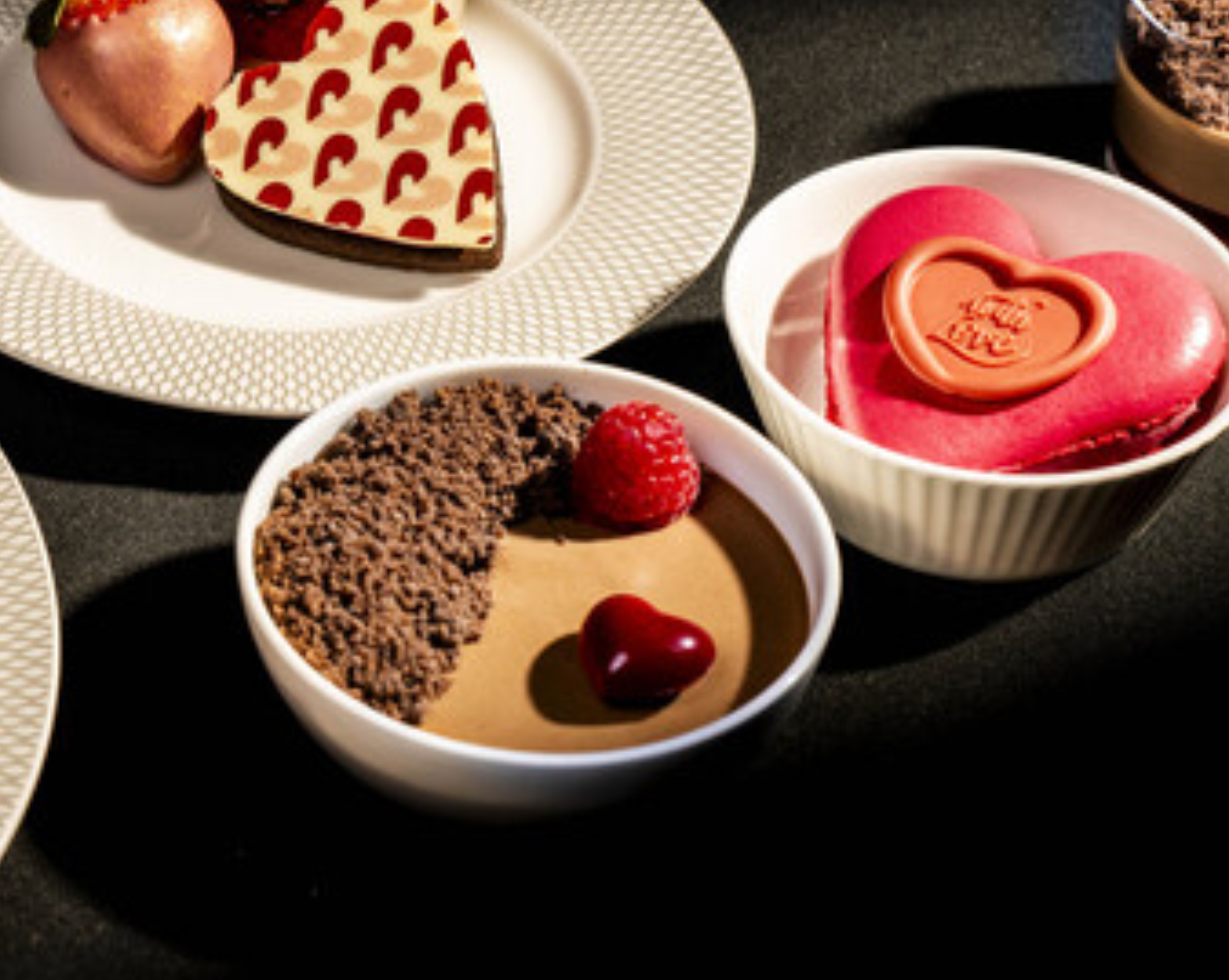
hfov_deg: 13.8
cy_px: 237
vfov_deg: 11.1
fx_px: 5015
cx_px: 5
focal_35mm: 138
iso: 200
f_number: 7.1
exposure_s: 1/320
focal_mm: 60
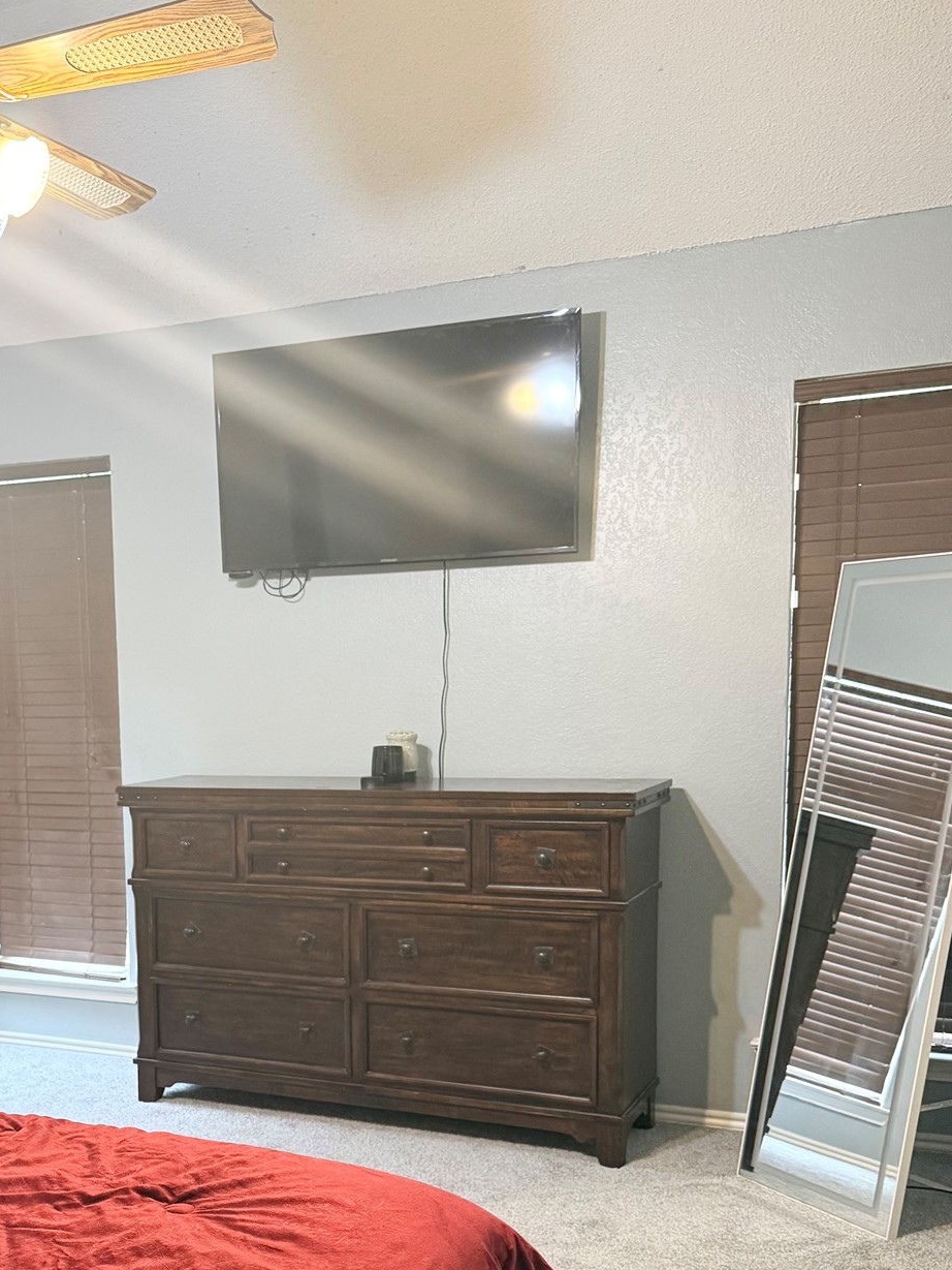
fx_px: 1467
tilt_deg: -7.8
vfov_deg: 45.8
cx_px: 209
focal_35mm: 40
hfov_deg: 35.0
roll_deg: +1.3
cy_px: 880
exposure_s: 1/60
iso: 400
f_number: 1.78
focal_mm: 6.76
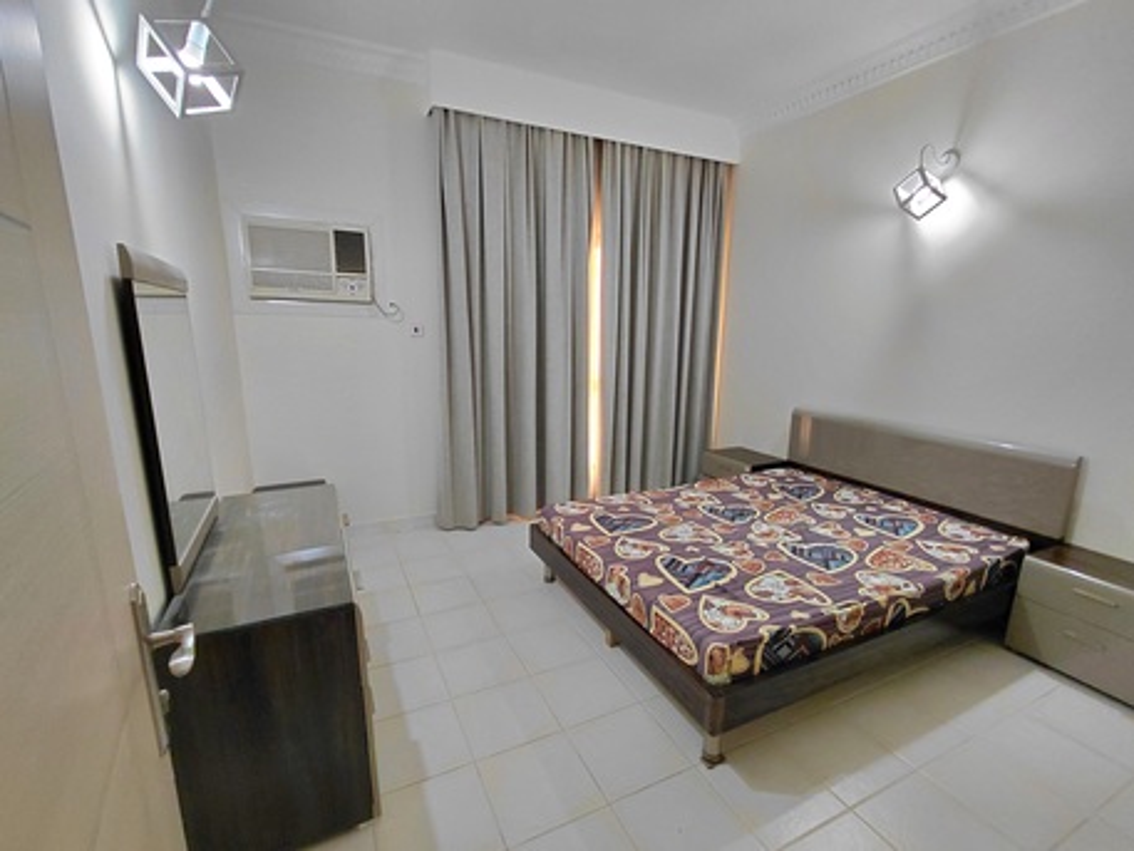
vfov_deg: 78.1
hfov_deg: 94.5
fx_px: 524
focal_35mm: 16
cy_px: 426
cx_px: 567
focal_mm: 1.64
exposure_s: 1/50
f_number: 2.2
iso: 200
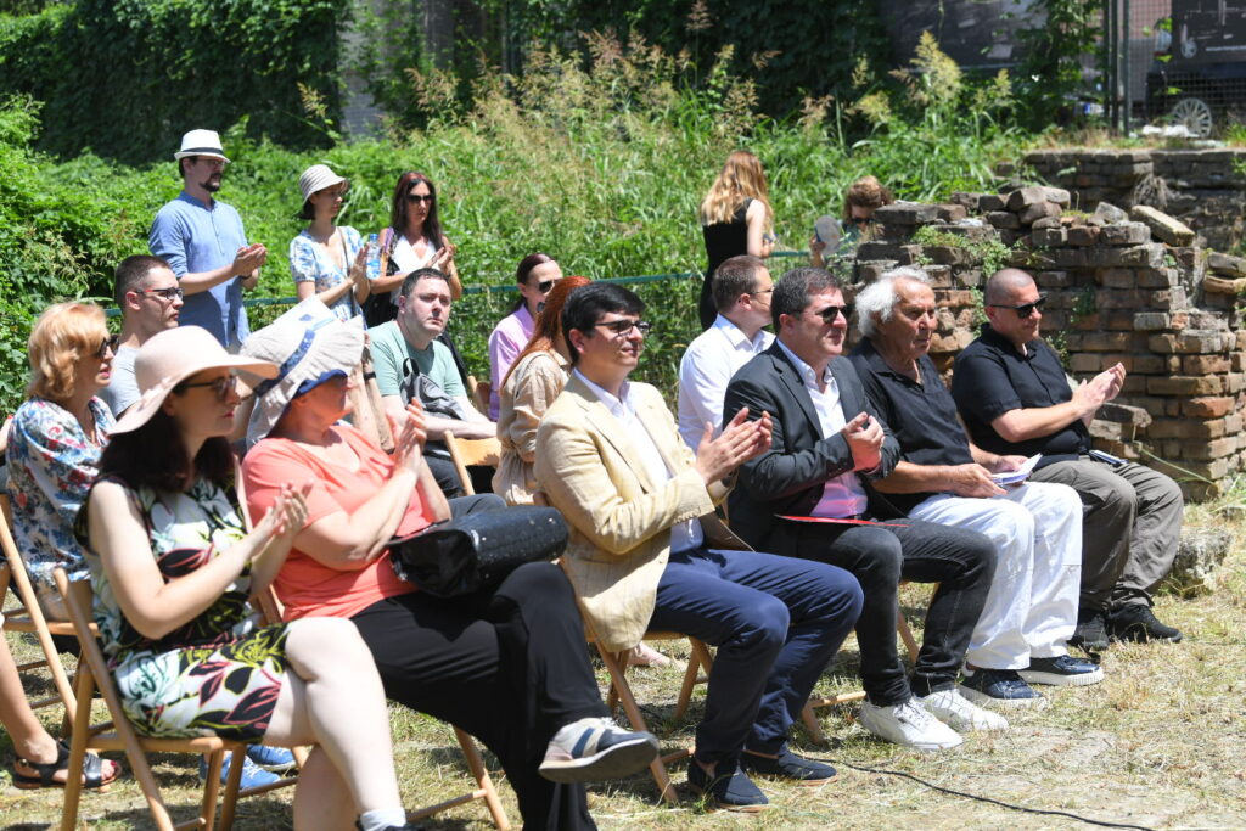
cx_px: 623
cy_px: 416
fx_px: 2423
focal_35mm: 70
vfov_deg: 19.5
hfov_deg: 28.8
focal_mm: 70
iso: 200
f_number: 4.5
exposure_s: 1/1000
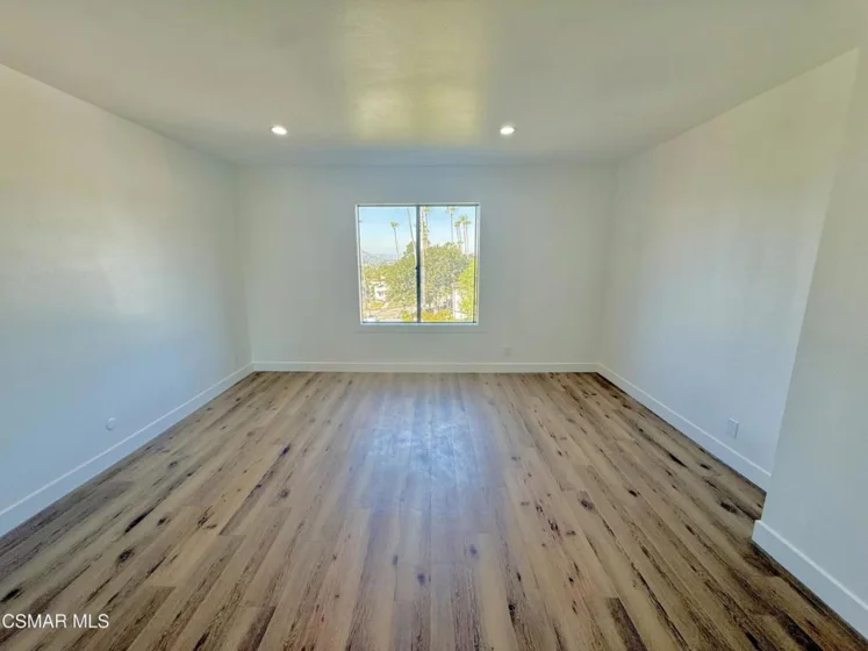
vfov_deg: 85.7
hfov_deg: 102.1
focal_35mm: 14
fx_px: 351
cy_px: 326
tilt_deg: -10.9
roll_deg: +0.2
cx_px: 434
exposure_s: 1/163
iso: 64
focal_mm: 2.22
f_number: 2.2
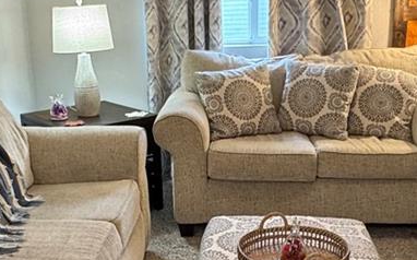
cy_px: 179
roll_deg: +1.9
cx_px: 168
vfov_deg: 23.0
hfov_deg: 36.2
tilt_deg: -18.8
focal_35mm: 56
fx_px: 636
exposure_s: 1/60
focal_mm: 2.22
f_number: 2.2
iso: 200
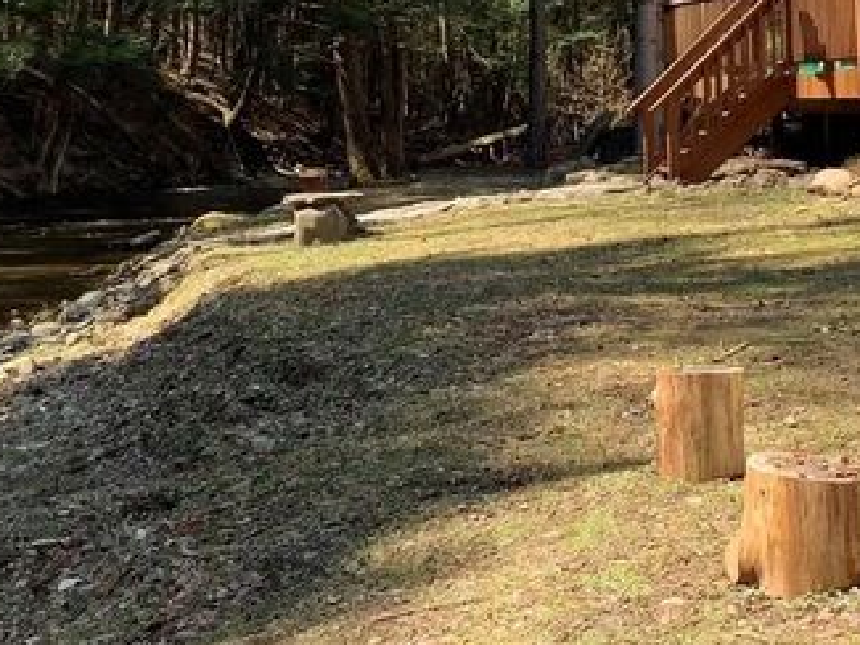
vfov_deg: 17.9
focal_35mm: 82
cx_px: 468
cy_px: 153
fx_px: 2038
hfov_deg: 23.8
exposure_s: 1/444
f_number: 1.8
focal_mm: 4.25
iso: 25
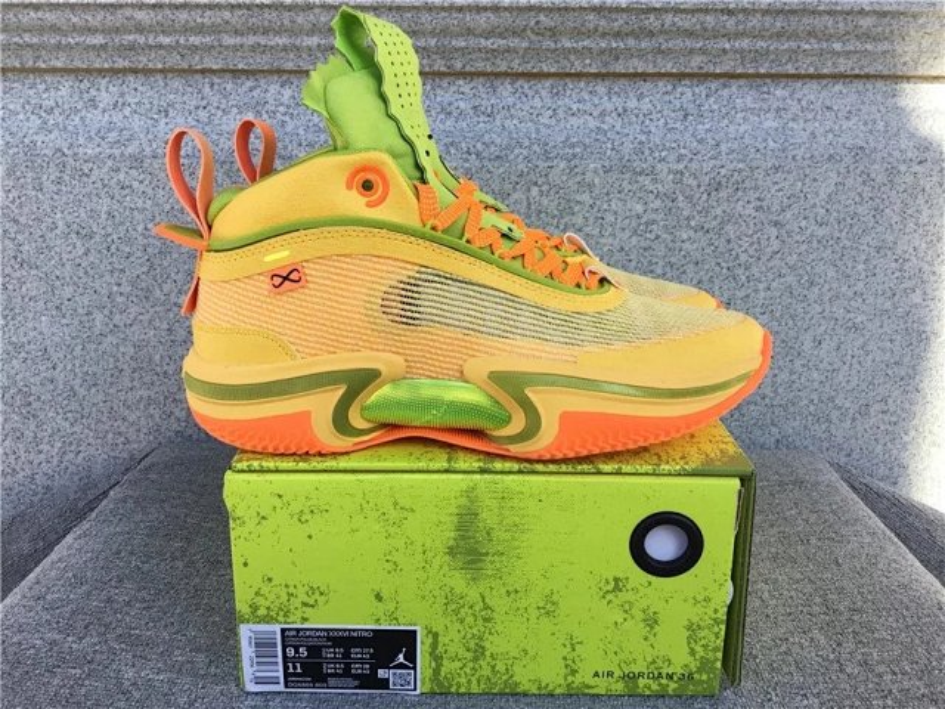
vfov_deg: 45.4
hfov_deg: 58.4
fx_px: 846
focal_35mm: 31
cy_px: 354
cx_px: 472
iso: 25
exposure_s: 1/403
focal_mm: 3.3
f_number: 2.4
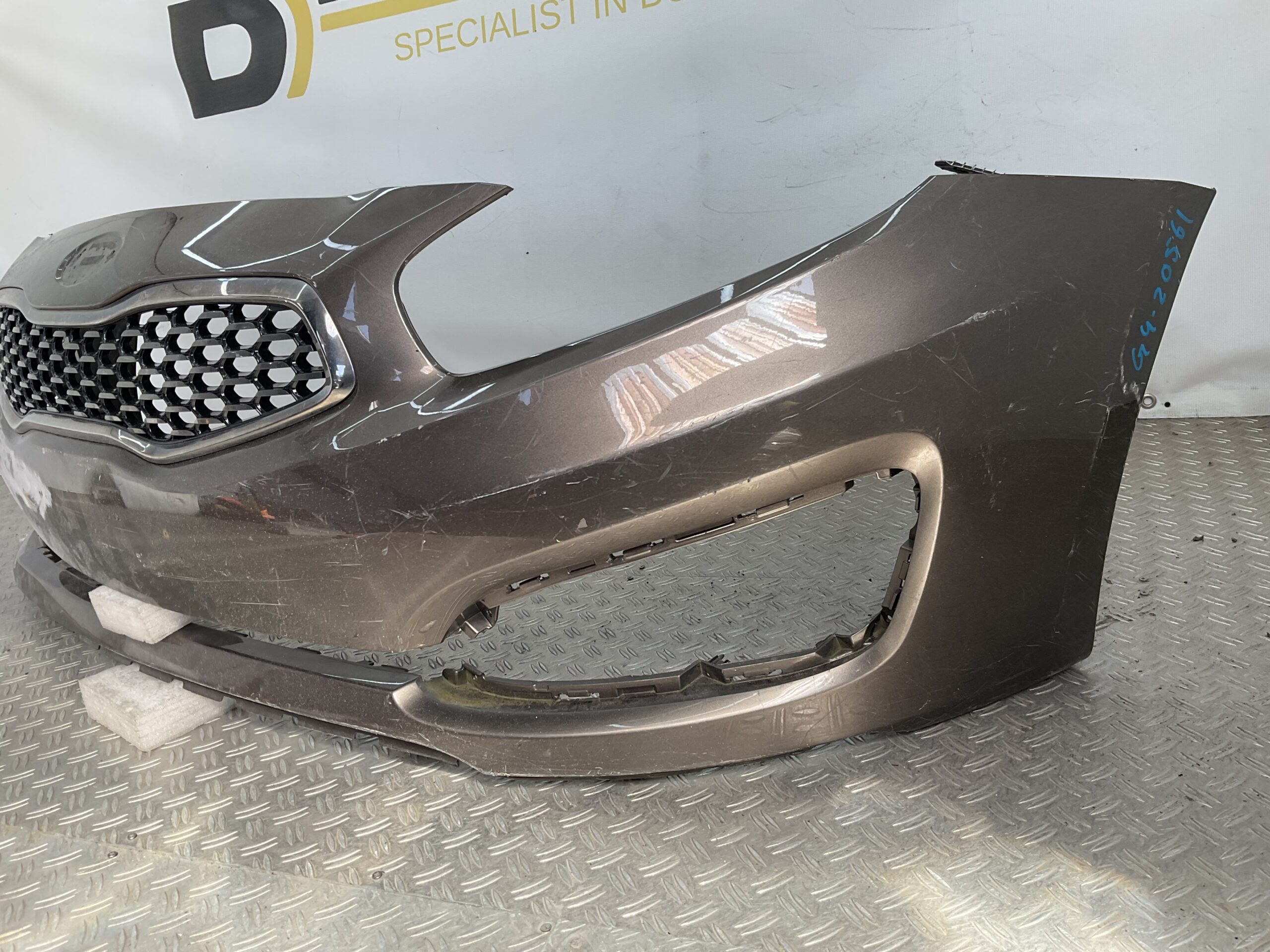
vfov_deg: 48.2
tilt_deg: -19.6
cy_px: 476
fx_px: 1064
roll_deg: +8.8
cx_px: 635
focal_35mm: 29
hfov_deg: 61.7
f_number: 1.8
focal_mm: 3
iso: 16
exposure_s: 1/222
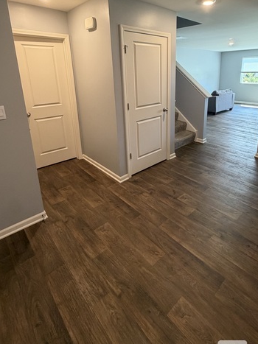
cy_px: 124
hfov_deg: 65.4
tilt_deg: -14.2
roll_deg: +1.2
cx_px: 153
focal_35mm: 20
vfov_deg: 79.9
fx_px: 199
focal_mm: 2.22
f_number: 2.2
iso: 250
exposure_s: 1/60
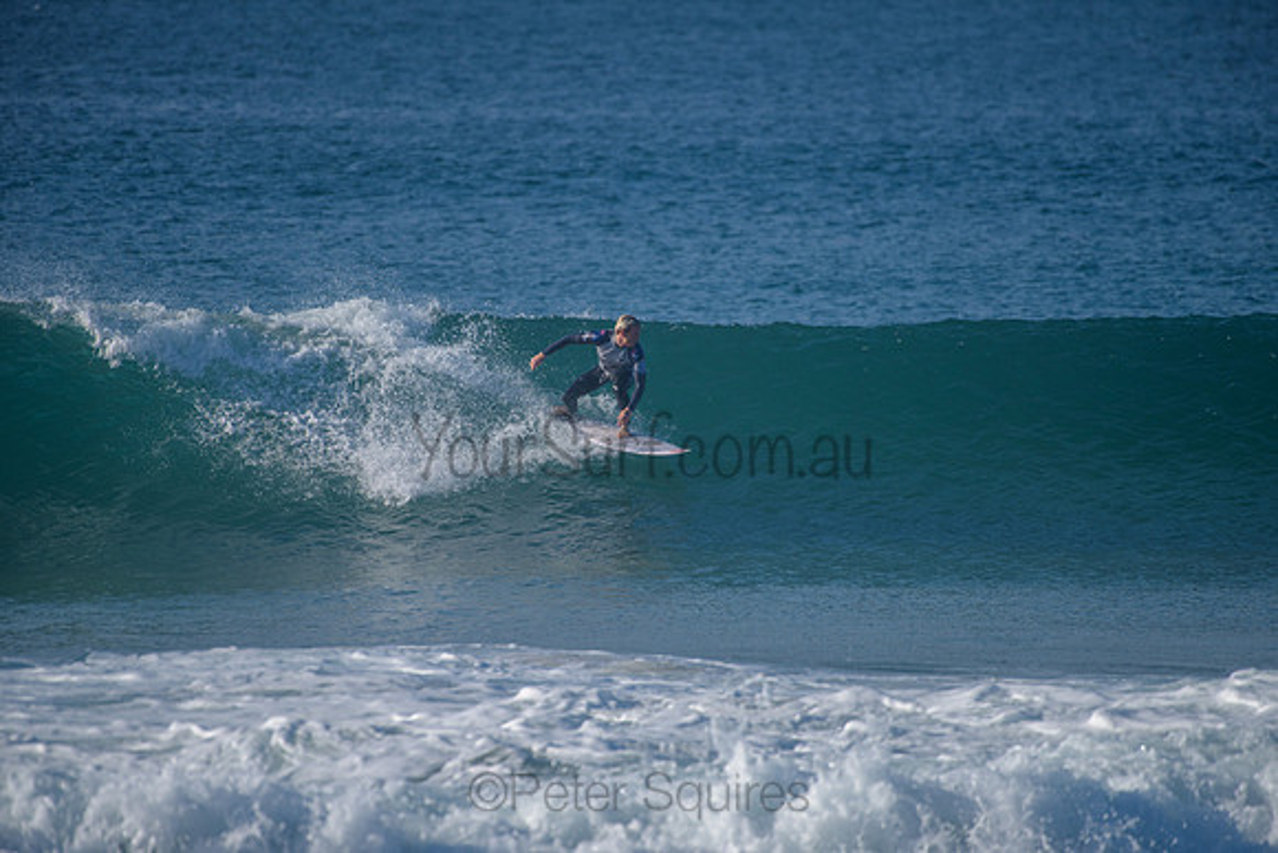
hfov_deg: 4.0
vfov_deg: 2.7
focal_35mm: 515
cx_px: 639
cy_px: 426
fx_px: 18278
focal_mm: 500
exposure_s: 1/2000
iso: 220
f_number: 5.6
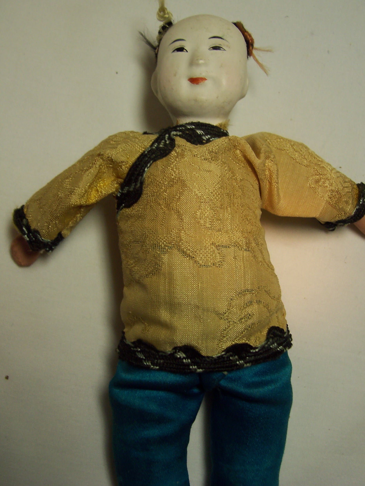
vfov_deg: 50.1
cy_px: 243
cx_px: 182
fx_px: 520
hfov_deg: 38.7
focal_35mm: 37
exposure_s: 1/60
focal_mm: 5.6
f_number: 2.8
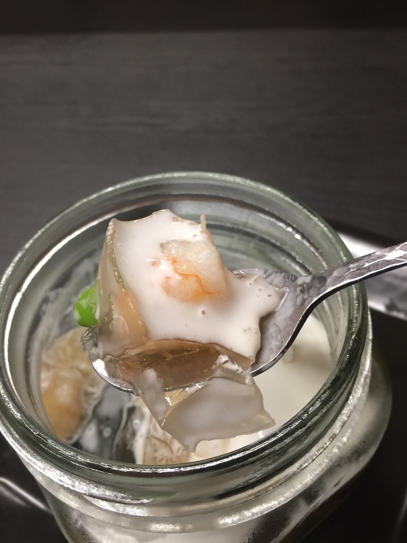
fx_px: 455
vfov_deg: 61.7
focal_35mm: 29
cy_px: 272
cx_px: 204
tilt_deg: -49.4
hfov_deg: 48.2
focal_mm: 4.15
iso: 64
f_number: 2.2
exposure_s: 1/15
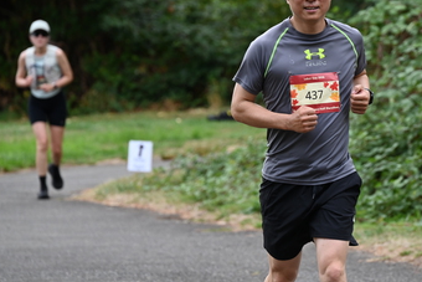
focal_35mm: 324
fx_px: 3799
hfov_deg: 6.4
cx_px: 276
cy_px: 98
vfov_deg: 4.2
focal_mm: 200
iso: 400
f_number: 6.3
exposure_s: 1/320
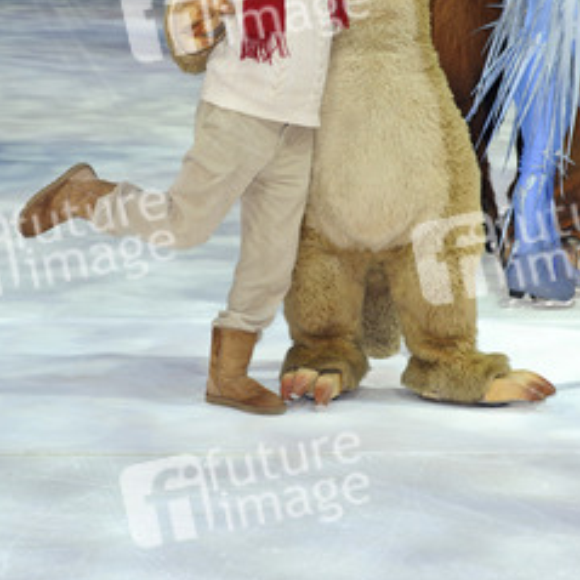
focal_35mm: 114
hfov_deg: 15.3
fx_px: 2161
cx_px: 317
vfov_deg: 15.2
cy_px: 126
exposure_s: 1/250
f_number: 5
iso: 800
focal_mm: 80
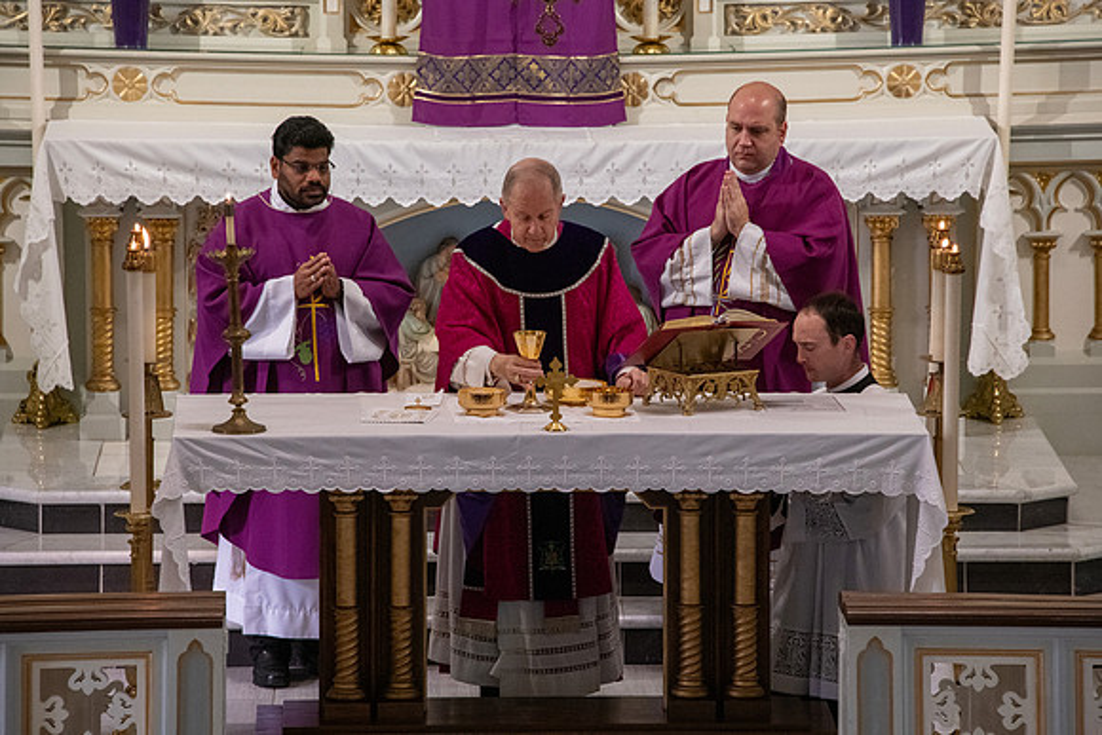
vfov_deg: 5.3
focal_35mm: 258
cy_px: 368
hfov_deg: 8.0
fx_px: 7914
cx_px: 551
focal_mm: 250
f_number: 10
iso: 4000
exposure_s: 1/100
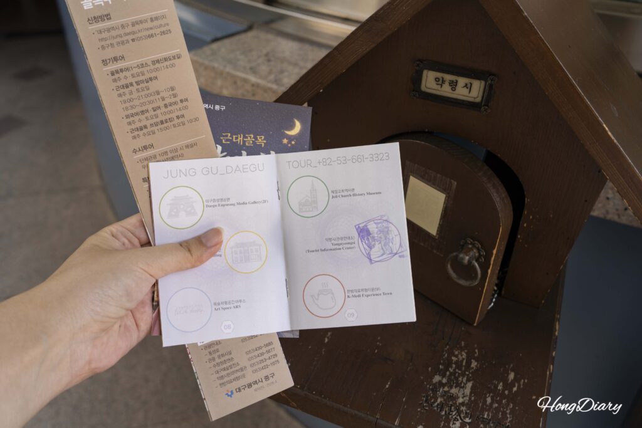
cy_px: 214
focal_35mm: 32
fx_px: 571
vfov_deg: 41.1
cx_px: 321
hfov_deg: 58.7
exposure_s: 1/125
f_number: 6.3
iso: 100
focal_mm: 32
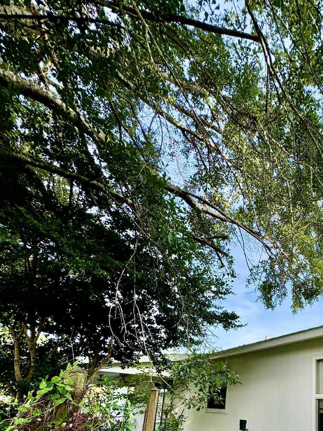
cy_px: 337
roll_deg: -1.7
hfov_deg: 51.9
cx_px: 273
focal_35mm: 24
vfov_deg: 65.9
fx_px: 299
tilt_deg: +14.5
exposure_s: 1/294
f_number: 2.2
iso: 40
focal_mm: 2.22
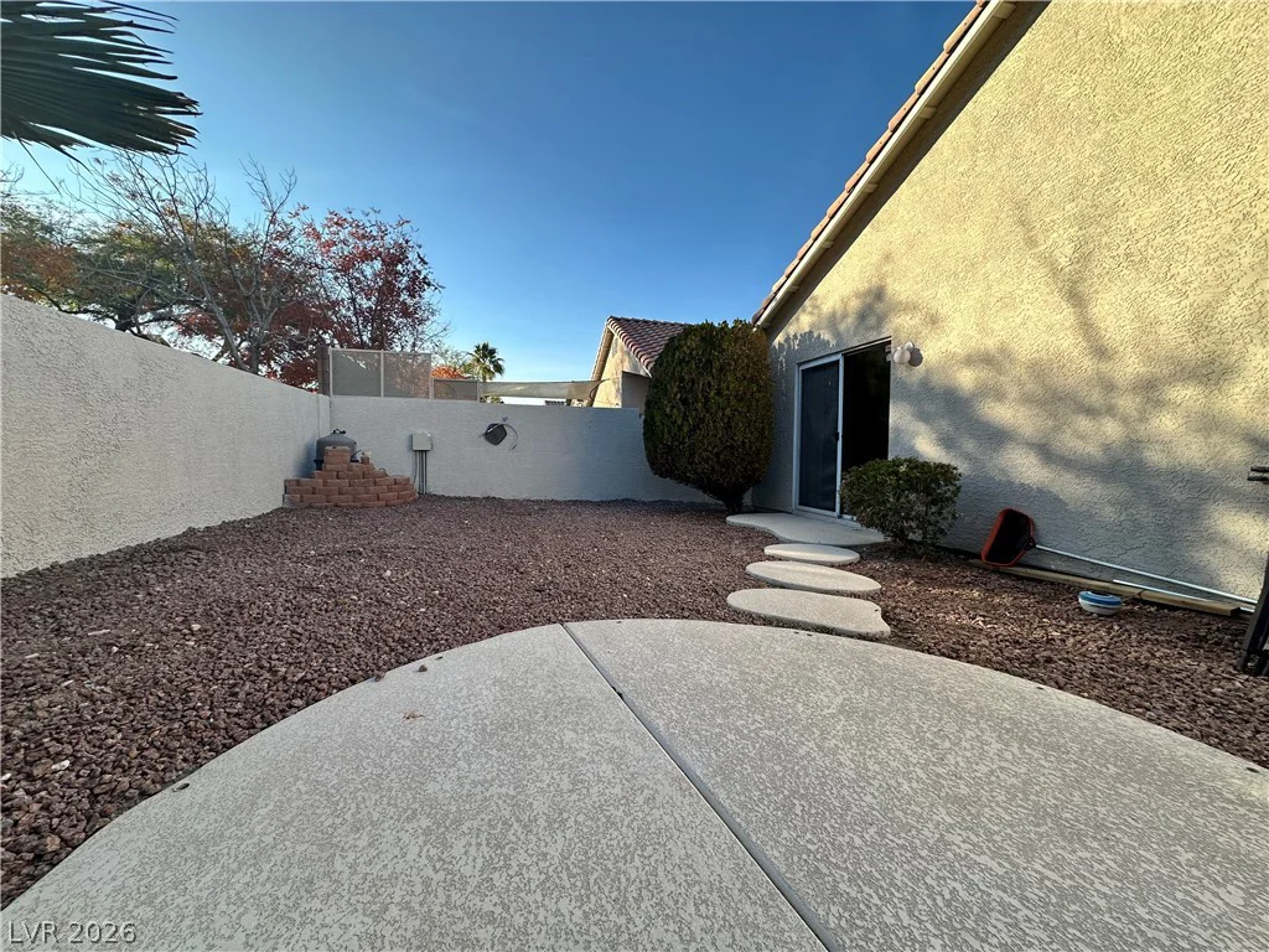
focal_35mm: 14
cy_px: 476
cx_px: 634
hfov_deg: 102.1
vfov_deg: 85.7
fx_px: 513
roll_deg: -0.3
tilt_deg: -1.7
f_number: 2.2
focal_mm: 2.22
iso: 40
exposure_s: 1/612
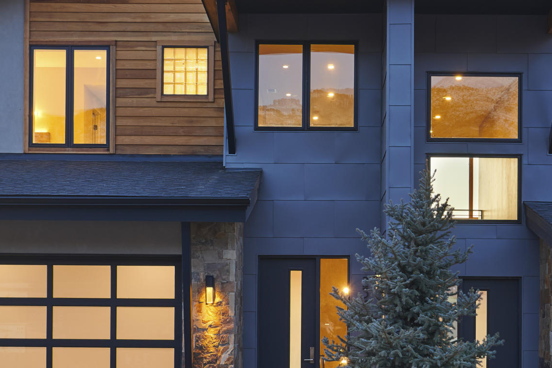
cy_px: 257
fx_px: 966
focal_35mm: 63
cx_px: 351
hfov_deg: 31.7
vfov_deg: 21.5
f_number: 9
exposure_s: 1/1.59
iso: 100
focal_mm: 24
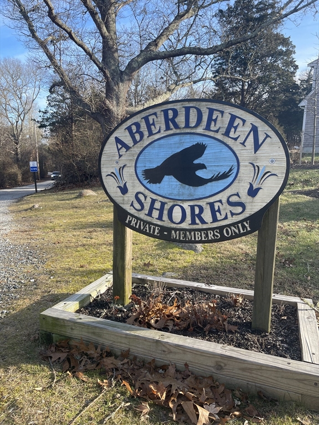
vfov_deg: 69.4
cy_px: 212
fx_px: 307
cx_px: 160
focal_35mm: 25
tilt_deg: -9.7
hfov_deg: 54.9
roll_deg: +0.2
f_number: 1.6
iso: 32
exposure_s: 1/770
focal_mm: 5.1
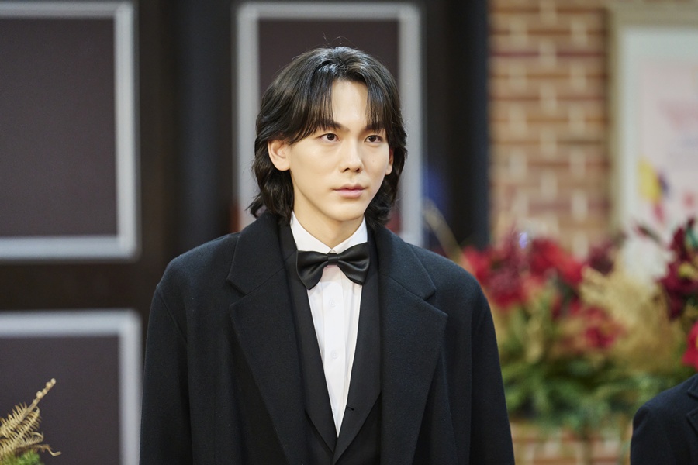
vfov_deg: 6.9
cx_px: 349
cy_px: 232
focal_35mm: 200
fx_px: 3877
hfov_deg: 10.3
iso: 4000
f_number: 2.8
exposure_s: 1/250
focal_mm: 200
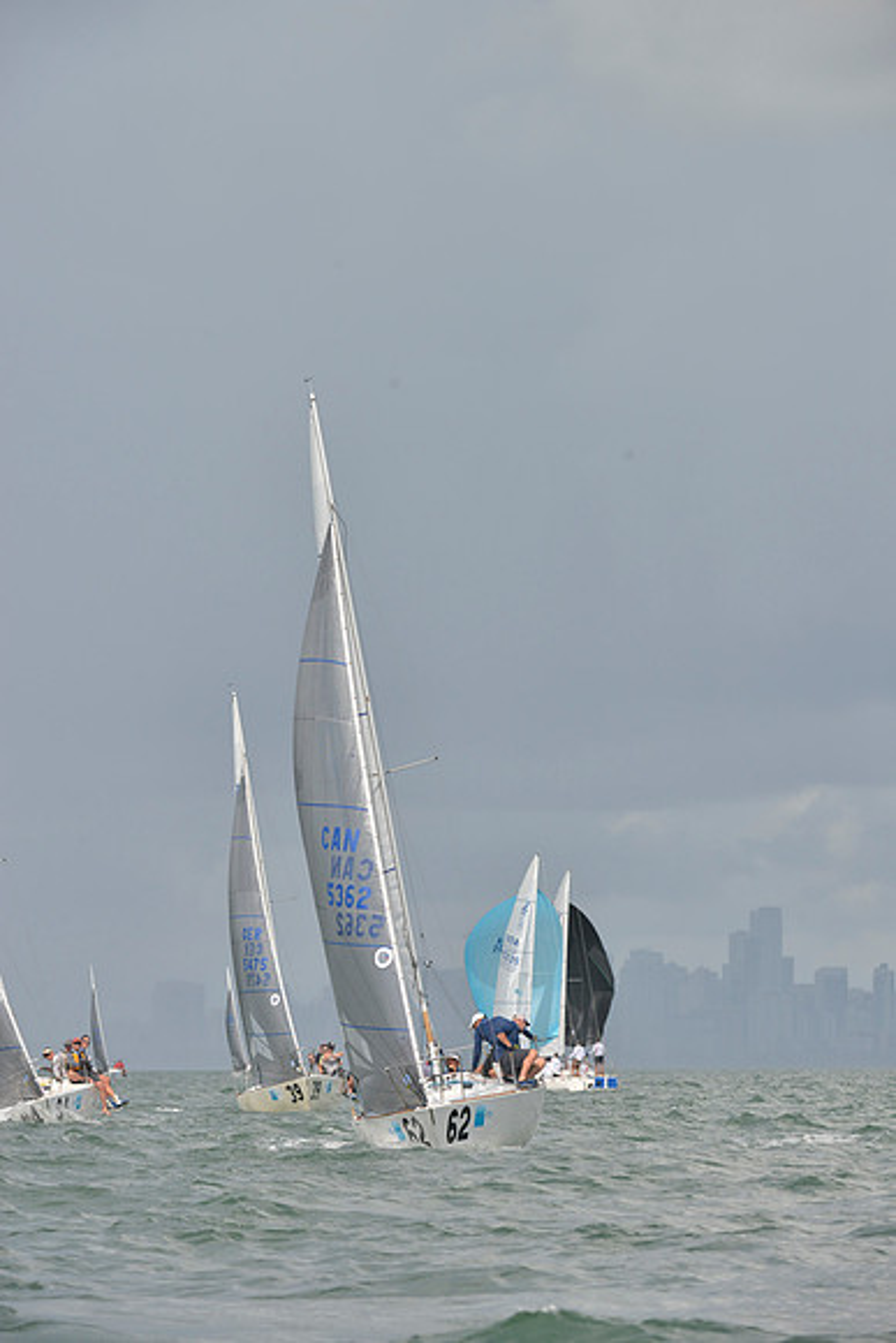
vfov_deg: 10.3
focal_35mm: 200
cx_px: 448
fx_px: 7462
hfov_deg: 6.9
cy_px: 672
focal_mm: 200
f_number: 9
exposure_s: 1/1250
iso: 400
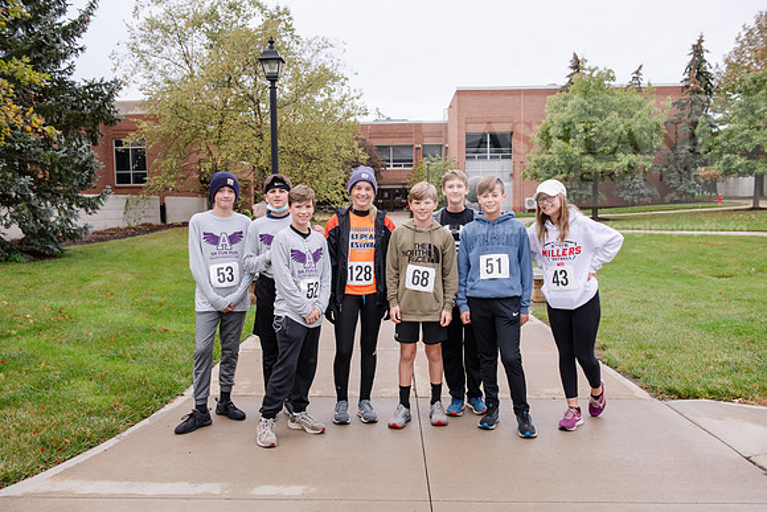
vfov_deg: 41.1
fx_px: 682
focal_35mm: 32
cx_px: 384
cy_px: 256
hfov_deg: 58.7
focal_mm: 32
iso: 400
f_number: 5
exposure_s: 1/320
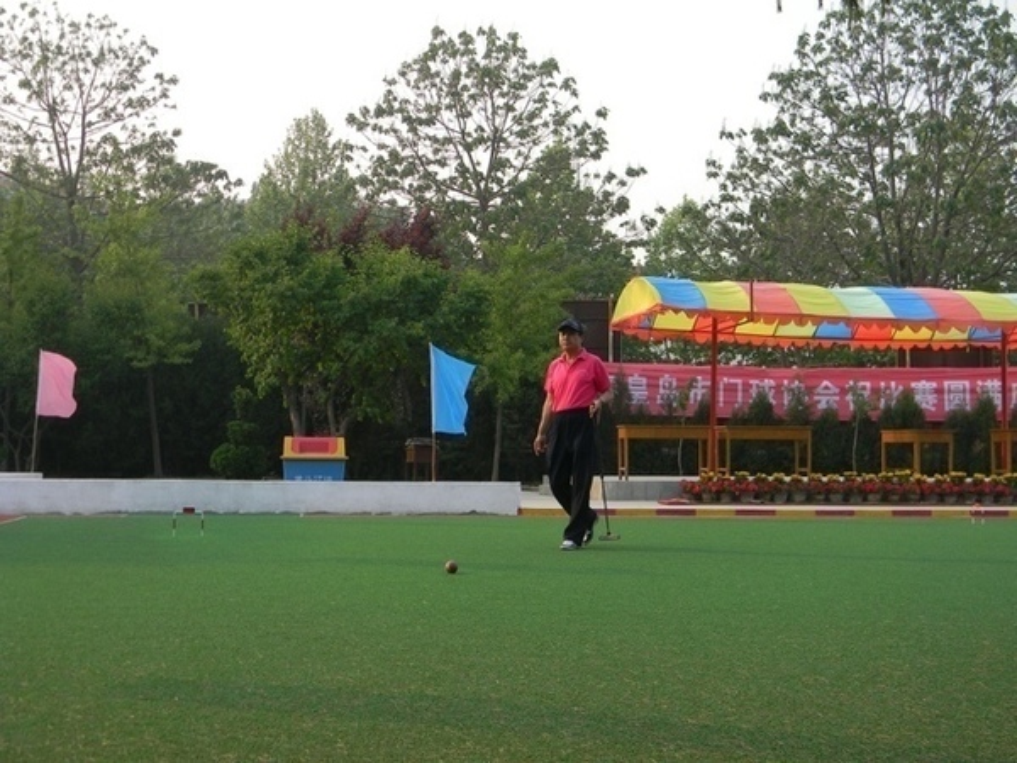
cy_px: 382
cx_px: 508
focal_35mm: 47
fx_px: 1381
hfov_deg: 40.4
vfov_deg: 30.9
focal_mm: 8.6
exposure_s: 1/197
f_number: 3.9
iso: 80
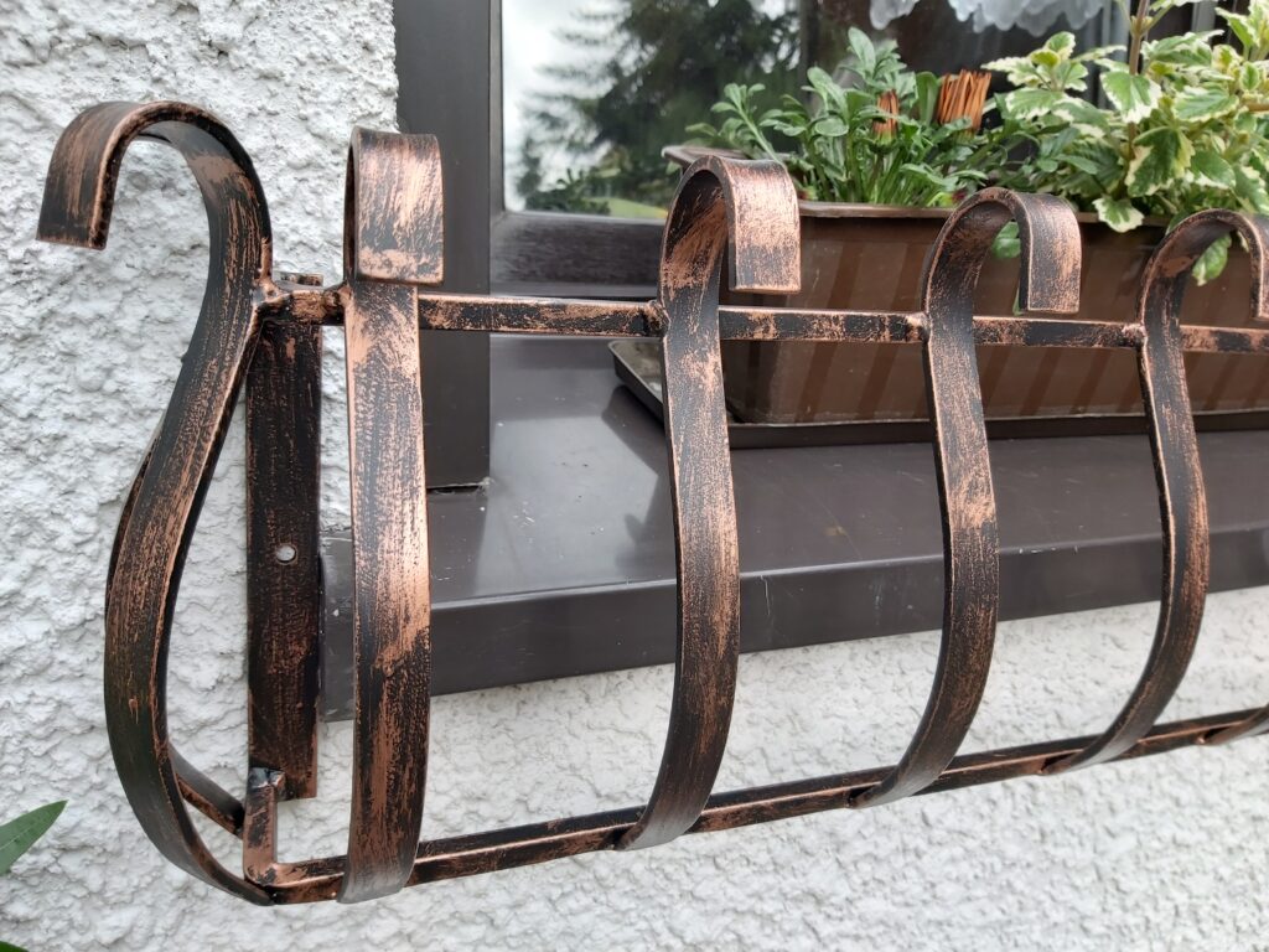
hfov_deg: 67.3
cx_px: 634
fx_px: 953
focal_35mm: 26
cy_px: 476
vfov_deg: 53.1
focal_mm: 3.92
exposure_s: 1/204
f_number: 1.7
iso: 64
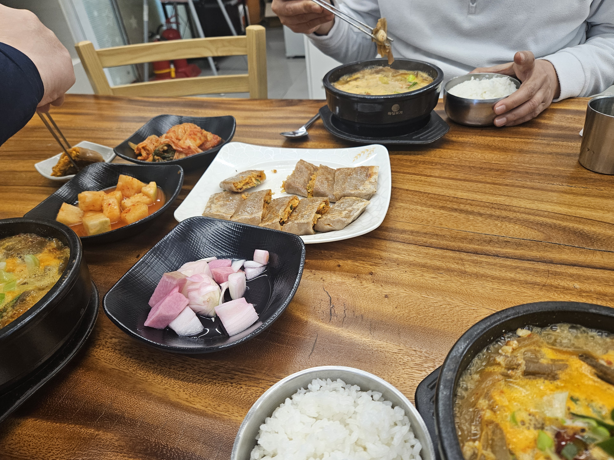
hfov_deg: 71.6
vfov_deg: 56.8
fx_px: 426
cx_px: 312
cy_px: 228
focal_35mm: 24
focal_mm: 5.4
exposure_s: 1/120
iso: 200
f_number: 1.8
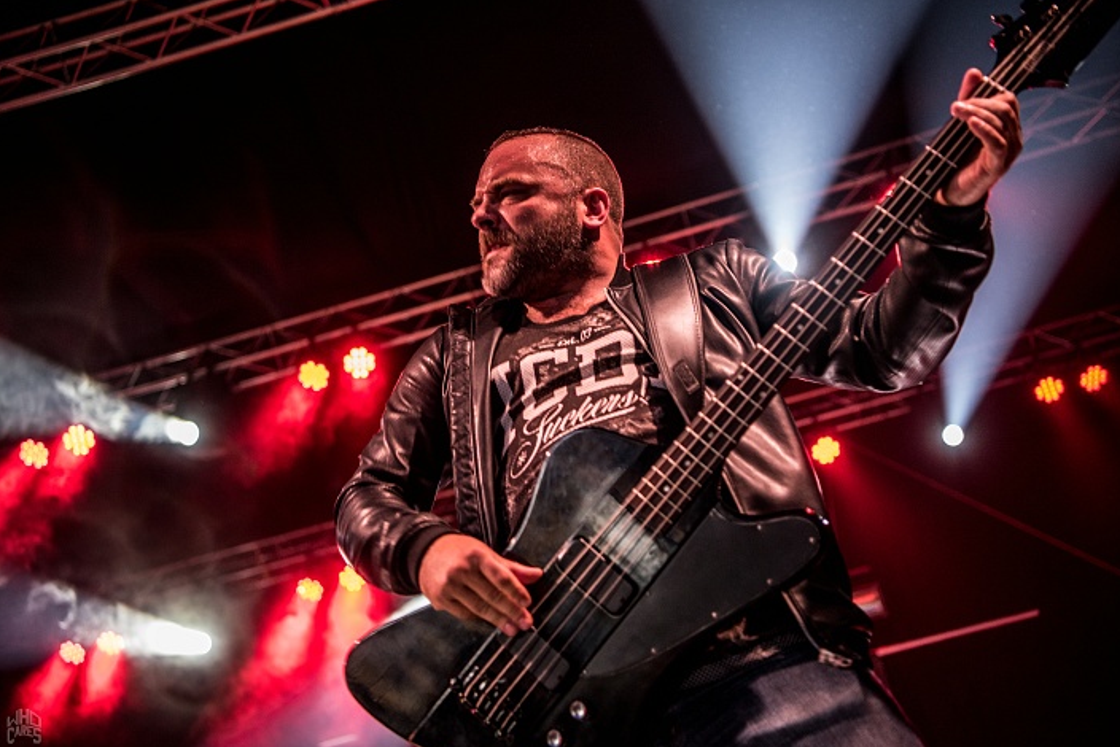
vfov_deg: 29.9
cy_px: 376
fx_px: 1401
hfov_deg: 43.6
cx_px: 568
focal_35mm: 45
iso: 800
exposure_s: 1/100
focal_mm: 44
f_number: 2.8
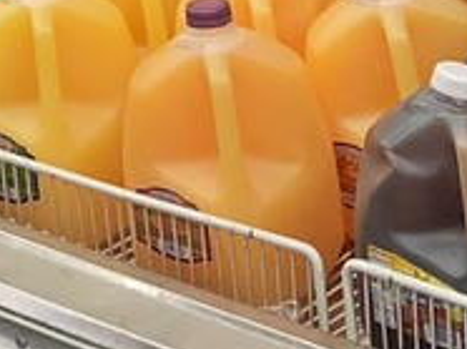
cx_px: -5
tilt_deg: -10.7
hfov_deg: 10.8
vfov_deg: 7.5
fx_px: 2439
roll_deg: +6.1
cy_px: -570
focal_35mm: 181
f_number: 1.8
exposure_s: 1/30
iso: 25
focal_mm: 3.99
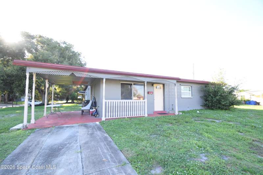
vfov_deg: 77.3
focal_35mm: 15
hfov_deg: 100.4
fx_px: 110
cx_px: 132
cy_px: 88
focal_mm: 10
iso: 400
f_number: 6.3
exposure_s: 1/160
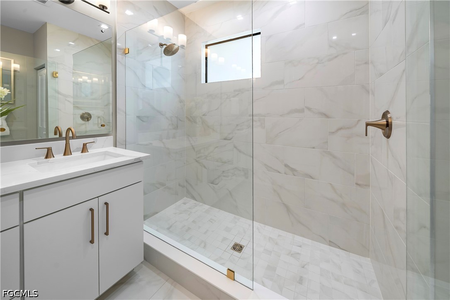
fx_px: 150
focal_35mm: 12
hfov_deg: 112.6
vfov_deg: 90.0
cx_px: 225
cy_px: 150
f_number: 8
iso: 200
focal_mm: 12
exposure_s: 1/20
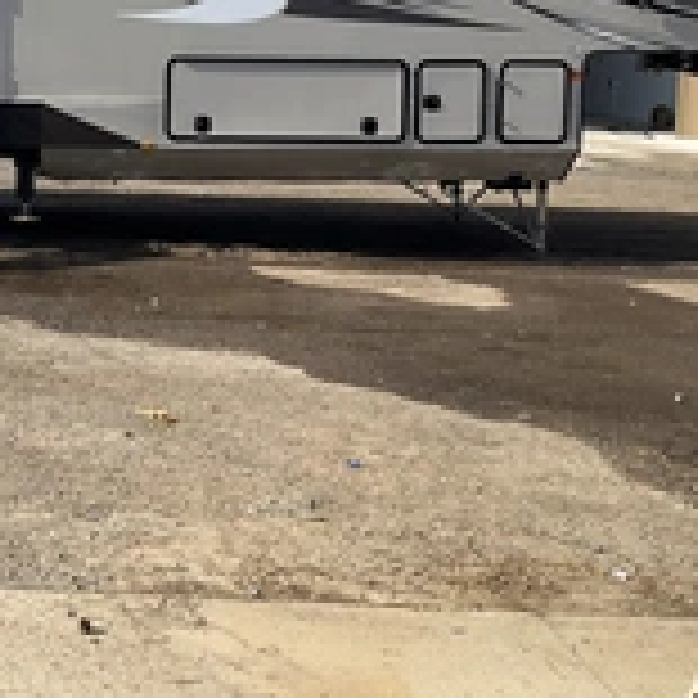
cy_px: 90
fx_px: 1506
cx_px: -18
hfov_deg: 24.7
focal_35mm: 66
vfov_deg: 25.4
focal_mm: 3
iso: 25
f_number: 1.8
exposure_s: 1/1195
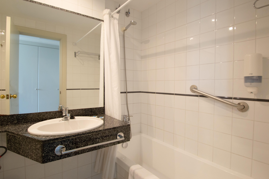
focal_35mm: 18
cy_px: 90
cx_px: 134
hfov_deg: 90.1
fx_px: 134
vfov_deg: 67.3
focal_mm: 12
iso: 800
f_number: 4.5
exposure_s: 1/50
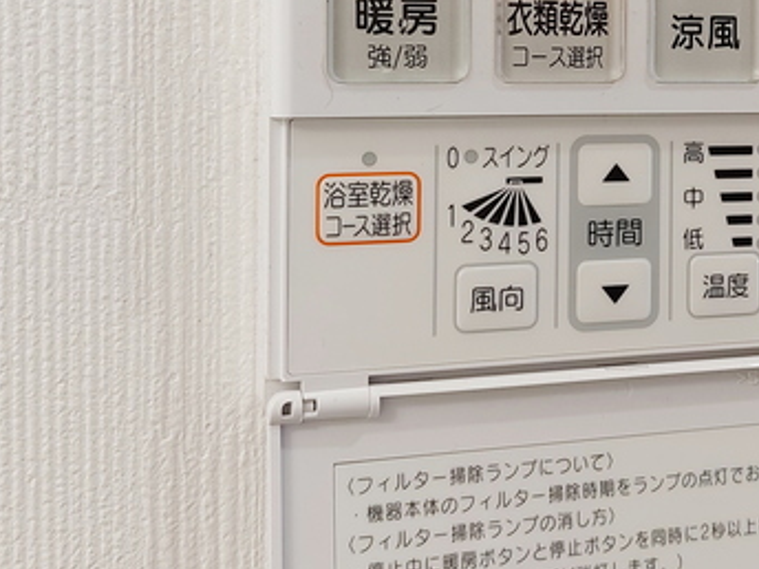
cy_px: 97
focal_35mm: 67
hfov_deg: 28.1
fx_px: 1469
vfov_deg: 21.6
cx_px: 646
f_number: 1.8
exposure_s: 1/30
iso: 32
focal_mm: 5.23
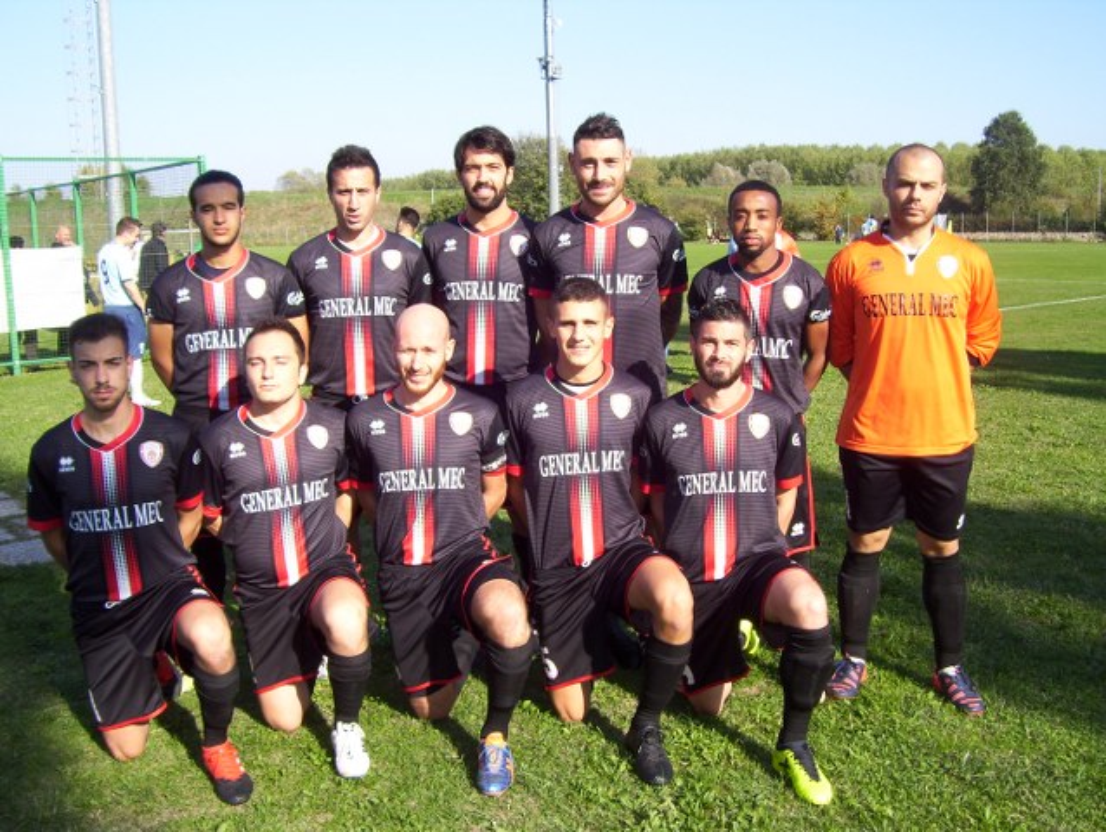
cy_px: 416
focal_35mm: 36
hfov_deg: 51.3
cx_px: 553
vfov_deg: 39.7
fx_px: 1152
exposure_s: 1/320
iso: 80
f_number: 4.8
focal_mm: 6
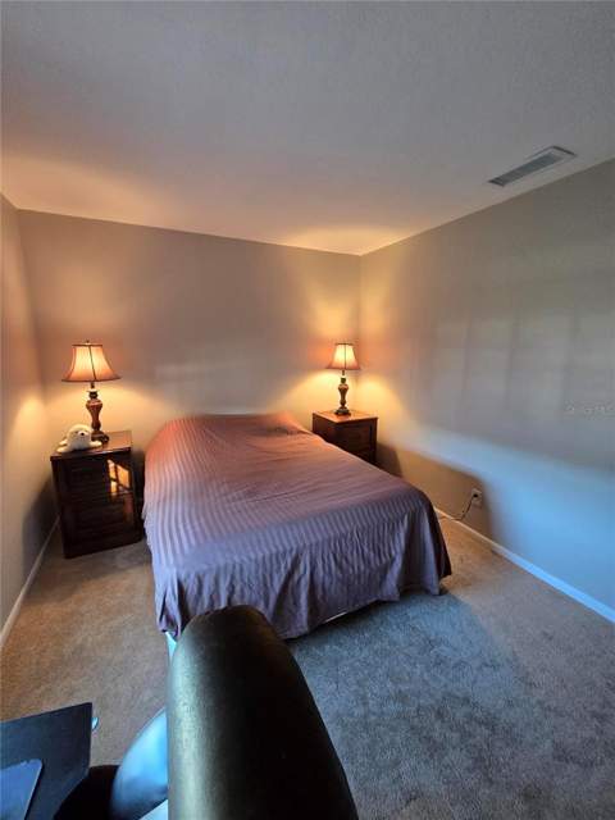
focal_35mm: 13
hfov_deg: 89.9
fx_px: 308
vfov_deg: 106.2
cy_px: 410
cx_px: 308
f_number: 2.2
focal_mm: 2.2
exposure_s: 1/60
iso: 500
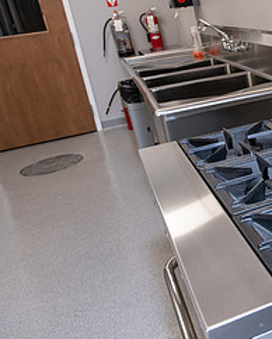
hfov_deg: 28.7
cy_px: 135
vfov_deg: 40.9
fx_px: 452
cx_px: 334
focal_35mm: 45
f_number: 4.5
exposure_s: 1/160
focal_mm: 20
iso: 800
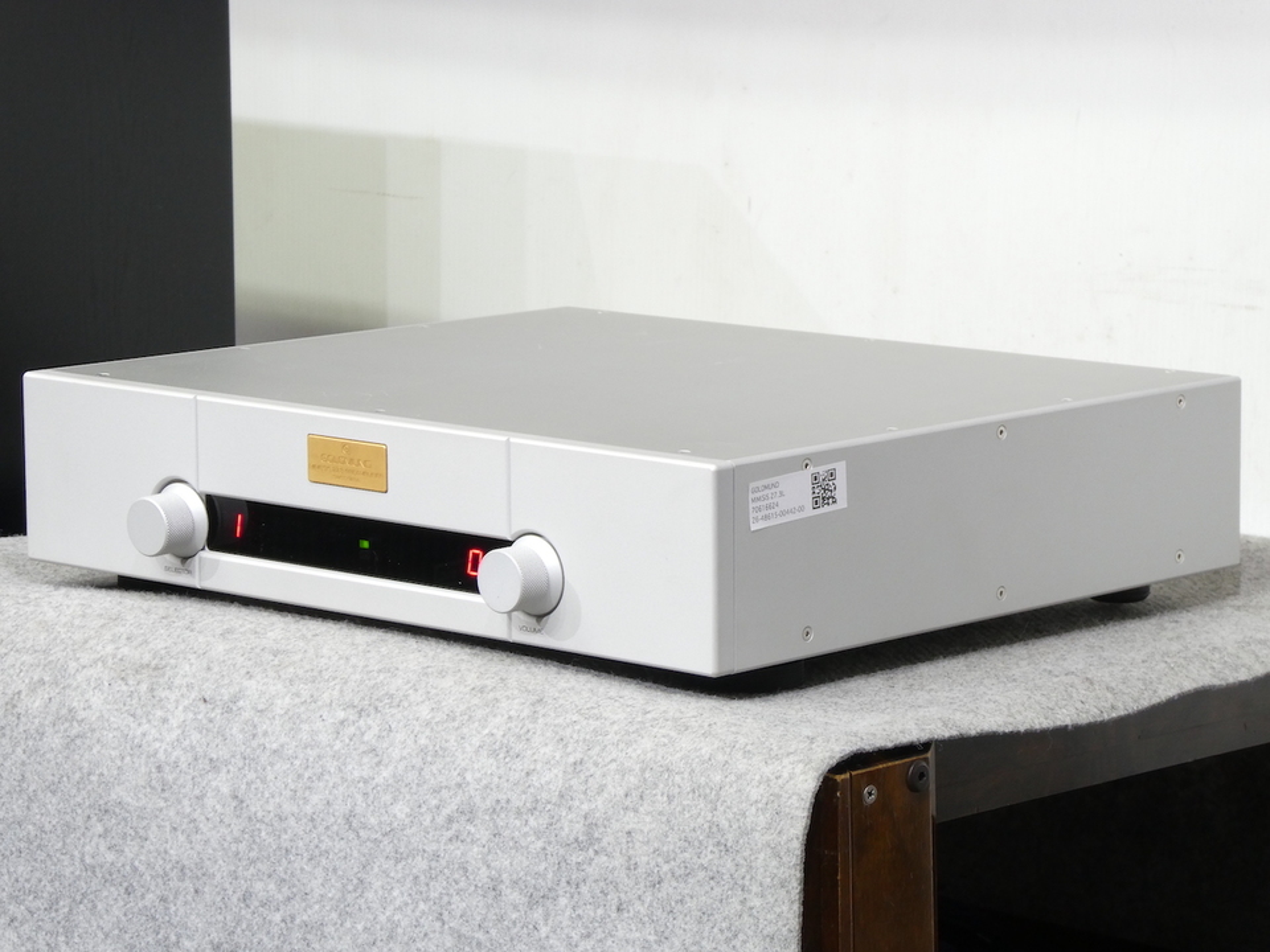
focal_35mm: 124
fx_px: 4549
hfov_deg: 15.9
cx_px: 635
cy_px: 476
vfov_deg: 12.0
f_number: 5.2
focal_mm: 22.3
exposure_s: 1/5
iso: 200
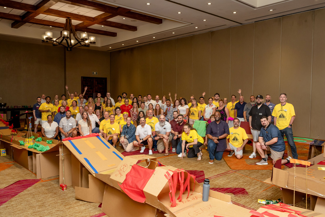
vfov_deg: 44.8
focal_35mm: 29
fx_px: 263
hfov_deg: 63.5
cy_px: 107
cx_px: 160
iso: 1250
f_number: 5.6
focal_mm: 28
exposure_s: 1/160
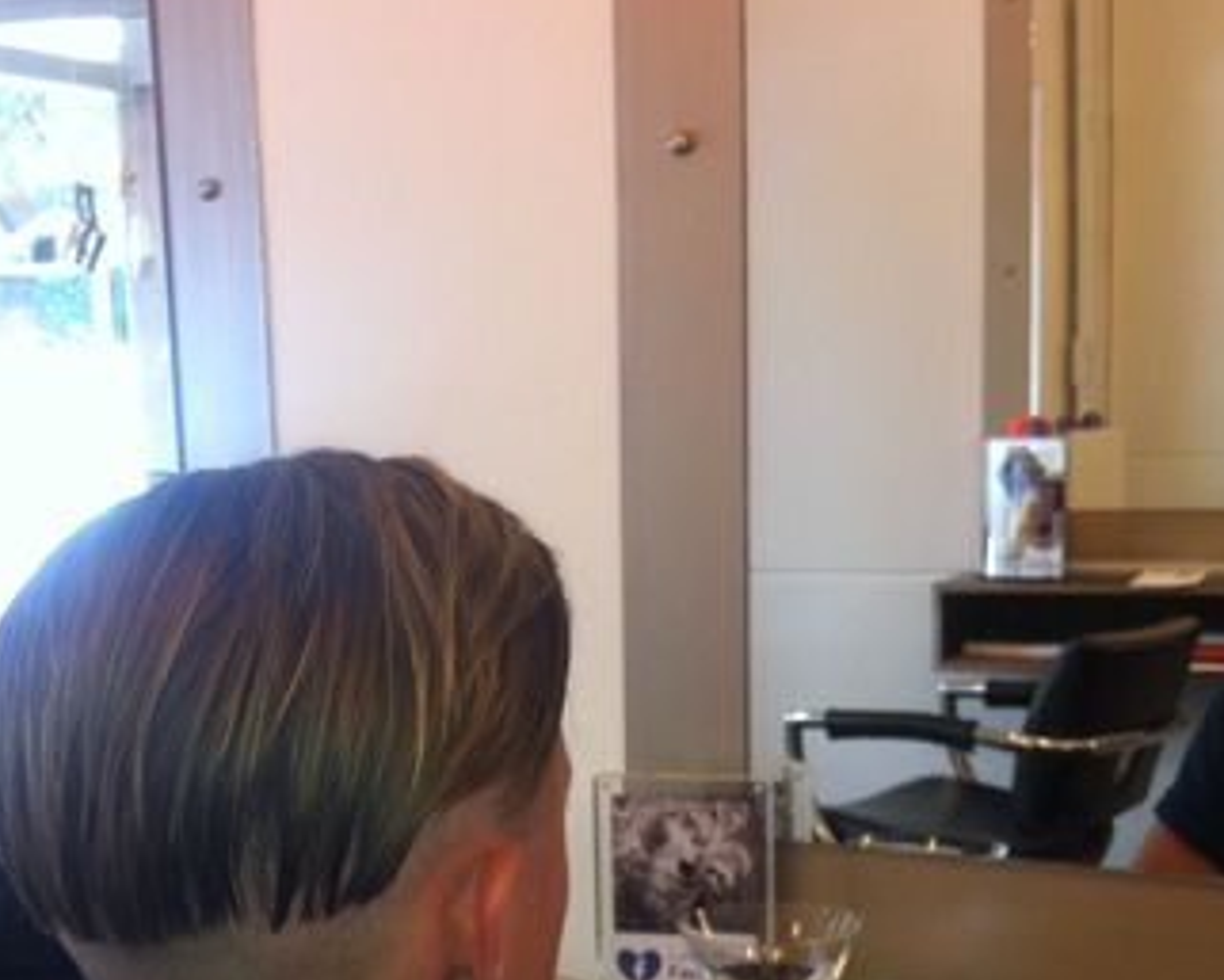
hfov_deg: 27.3
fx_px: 2464
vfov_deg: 22.0
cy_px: 869
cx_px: 229
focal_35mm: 68
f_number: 2.8
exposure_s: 1/15
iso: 80
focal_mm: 3.85
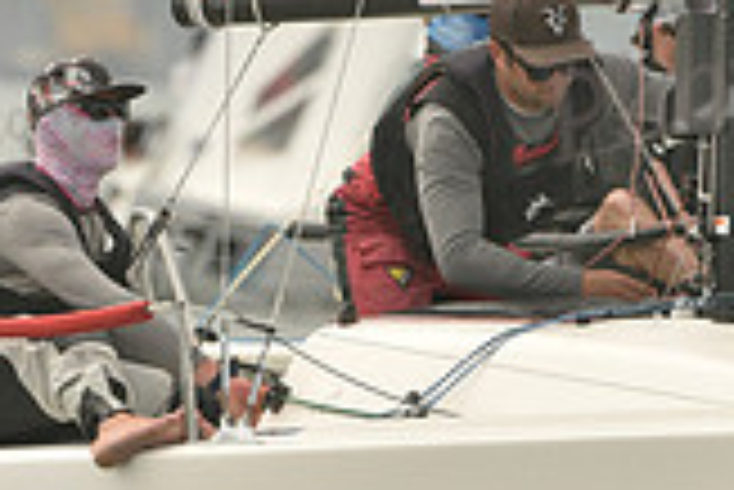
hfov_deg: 1.9
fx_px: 21794
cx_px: 315
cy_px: 344
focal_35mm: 1068
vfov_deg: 1.3
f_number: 6.3
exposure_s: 1/1250
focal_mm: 300
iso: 320
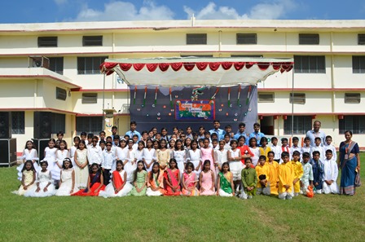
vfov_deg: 43.5
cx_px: 182
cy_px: 121
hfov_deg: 62.0
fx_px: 304
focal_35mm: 30
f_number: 9
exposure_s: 1/320
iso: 100
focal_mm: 20
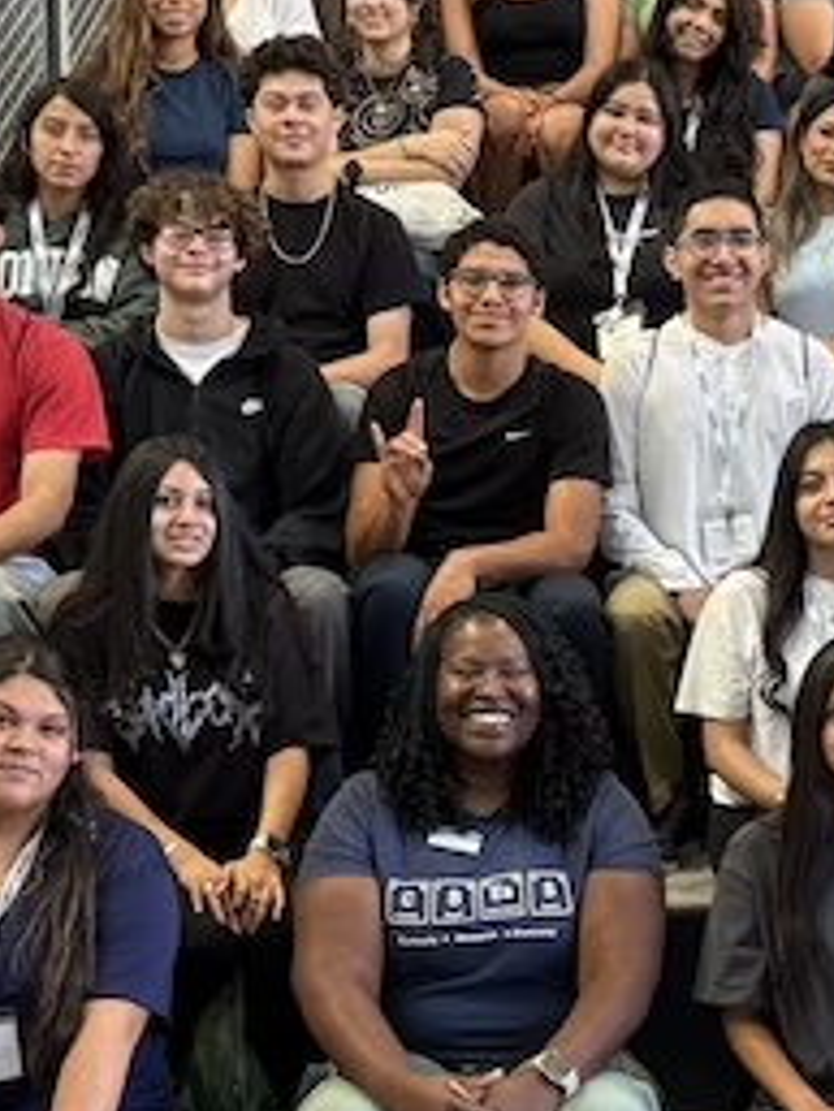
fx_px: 2600
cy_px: 532
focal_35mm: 81
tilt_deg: -2.8
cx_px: 665
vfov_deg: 24.1
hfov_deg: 18.1
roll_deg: +0.8
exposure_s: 1/50
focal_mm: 5.96
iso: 160
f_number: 1.6
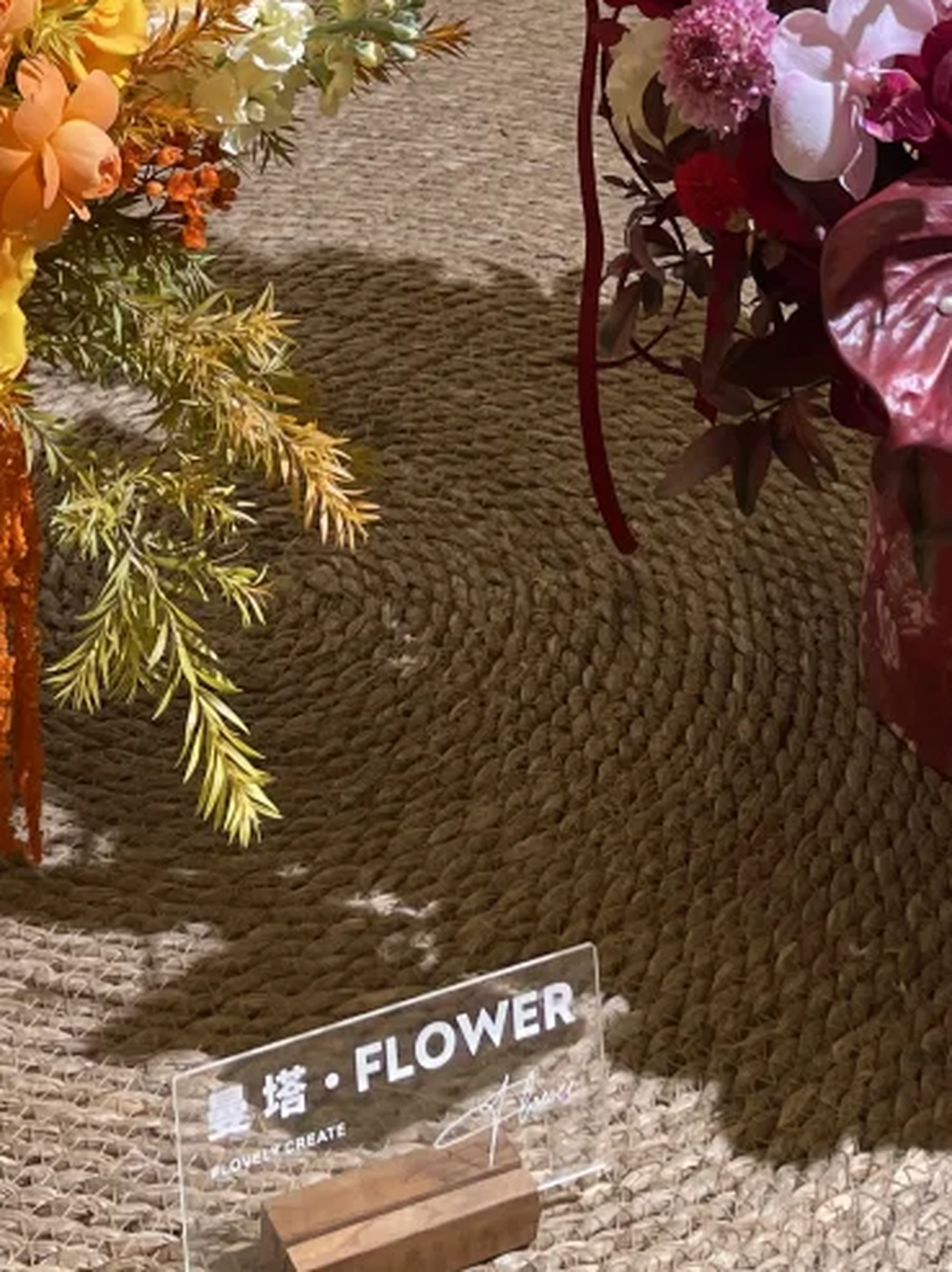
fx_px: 2790
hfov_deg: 19.3
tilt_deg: -12.6
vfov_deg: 22.3
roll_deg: -0.5
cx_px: 353
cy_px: -482
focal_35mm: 76
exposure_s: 1/100
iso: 50
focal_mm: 4.2
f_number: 1.6
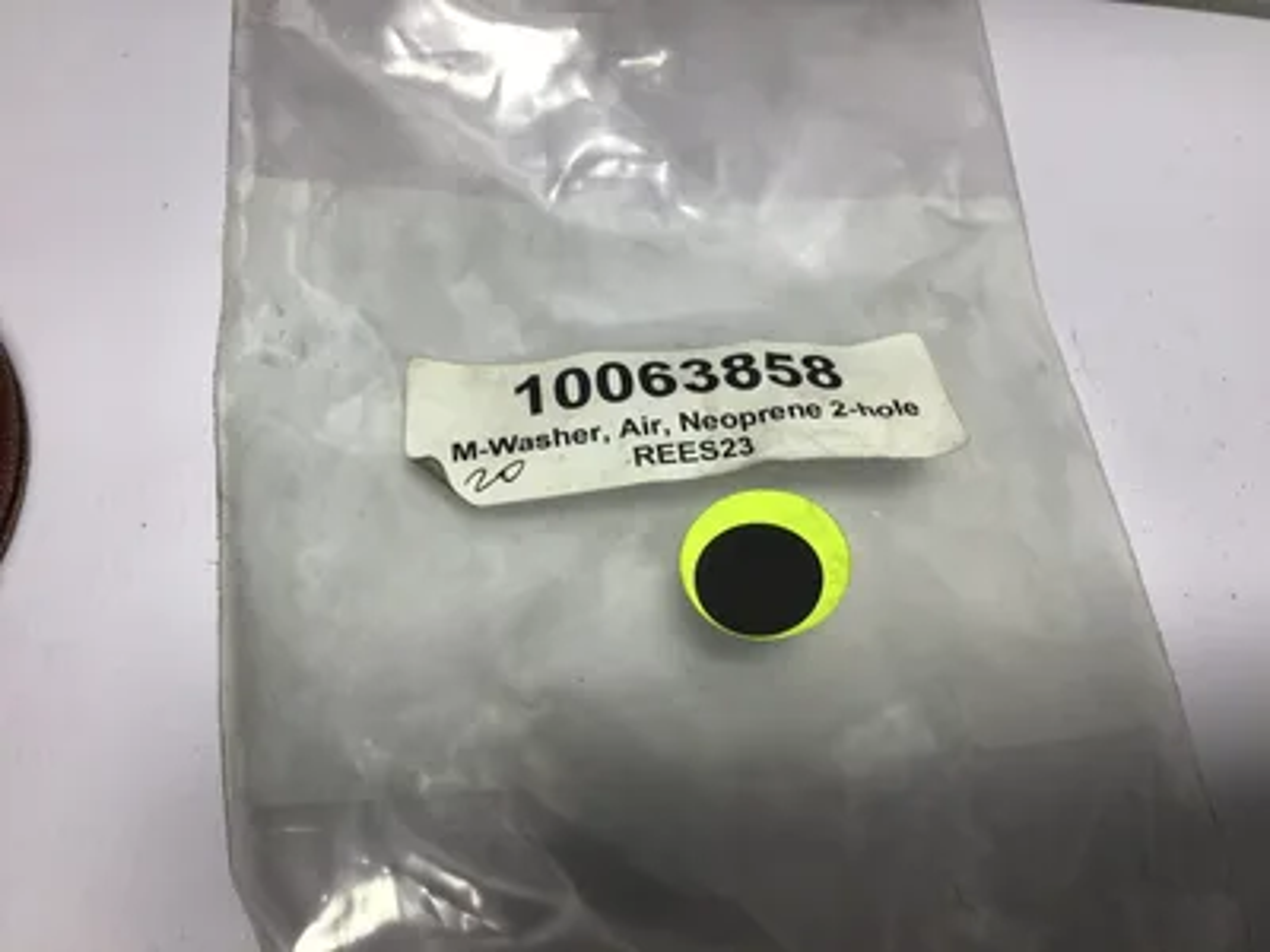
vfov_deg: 45.4
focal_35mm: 31
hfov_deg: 58.4
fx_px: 1137
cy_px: 476
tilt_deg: -63.5
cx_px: 635
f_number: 2.4
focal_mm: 3.3
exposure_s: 1/161
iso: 25
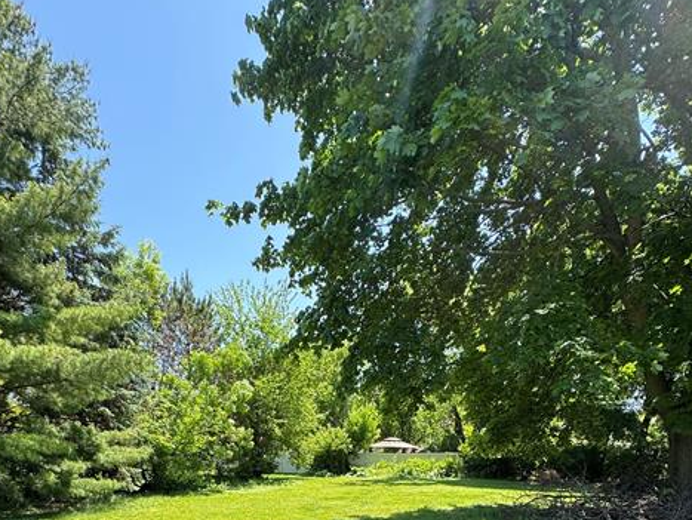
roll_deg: -3.4
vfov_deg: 47.7
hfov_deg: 73.7
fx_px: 460
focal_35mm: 23
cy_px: 532
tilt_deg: -8.9
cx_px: 314
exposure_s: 1/386
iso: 40
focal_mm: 2.22
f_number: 2.2
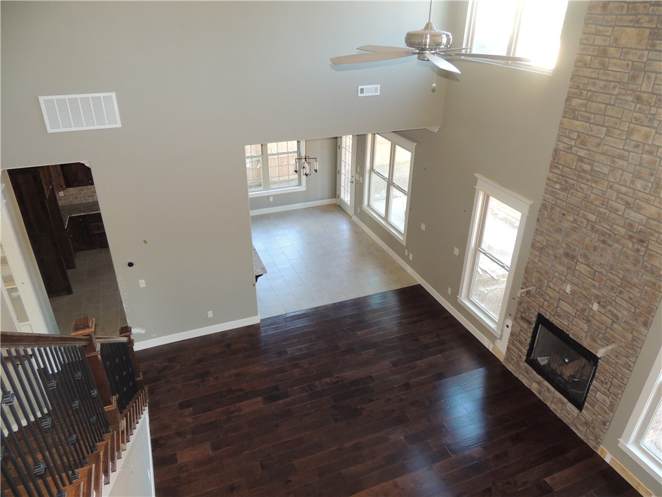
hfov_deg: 71.6
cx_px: 331
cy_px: 248
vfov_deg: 56.8
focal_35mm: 24
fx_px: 459
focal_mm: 4.3
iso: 250
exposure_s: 1/40
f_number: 3
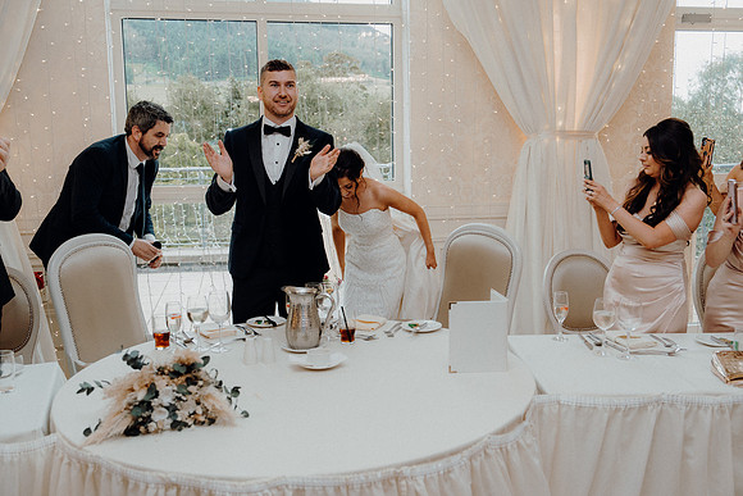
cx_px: 372
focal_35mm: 34
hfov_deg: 55.8
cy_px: 248
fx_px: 702
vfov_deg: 38.9
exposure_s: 1/160
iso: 800
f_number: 3.5
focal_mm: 34
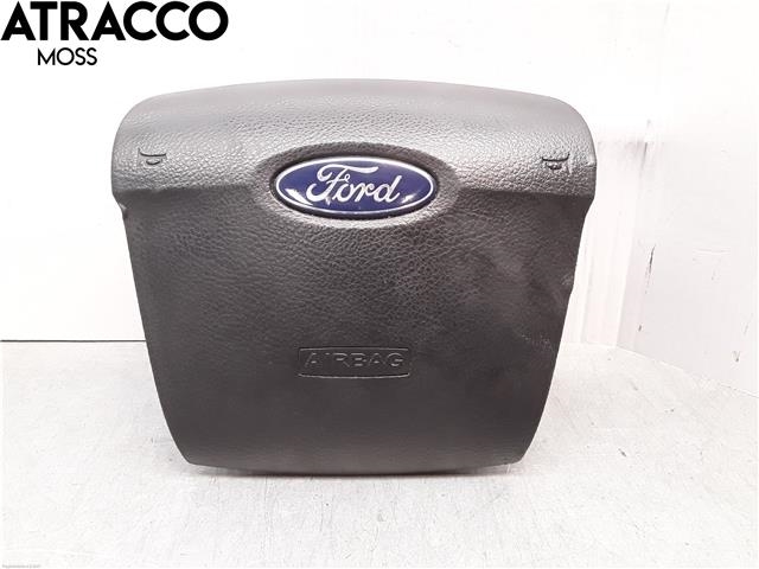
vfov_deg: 49.7
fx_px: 614
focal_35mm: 28
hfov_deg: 63.4
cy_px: 284
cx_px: 380
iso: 125
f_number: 1.9
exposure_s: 1/50
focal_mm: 2.91
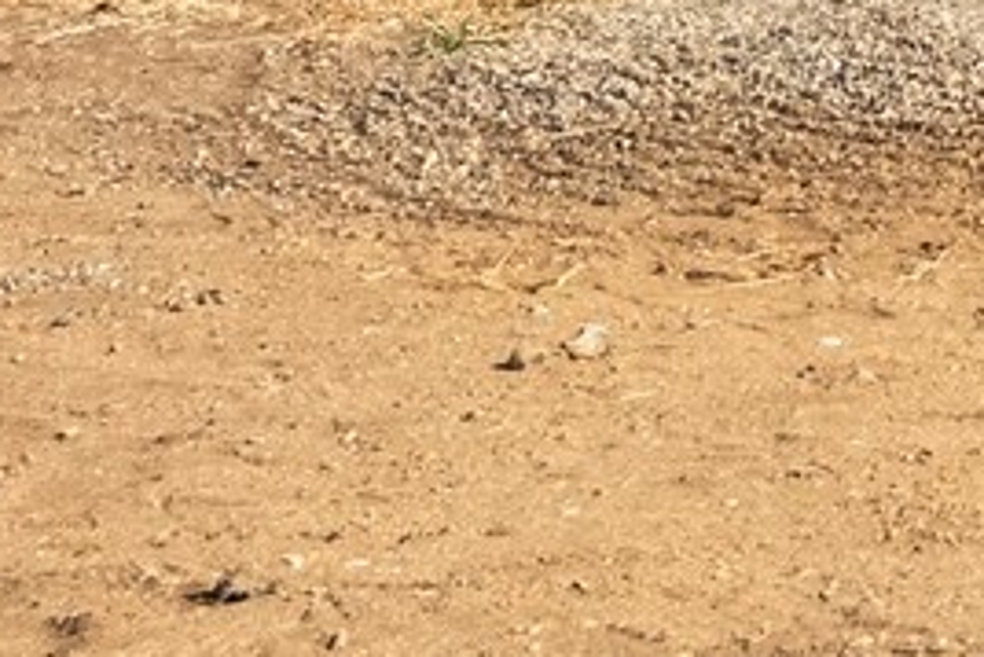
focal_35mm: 140
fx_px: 3818
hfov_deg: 12.3
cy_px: -697
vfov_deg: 9.2
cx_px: 2183
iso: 100
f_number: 6.3
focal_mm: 22.1
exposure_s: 1/8000
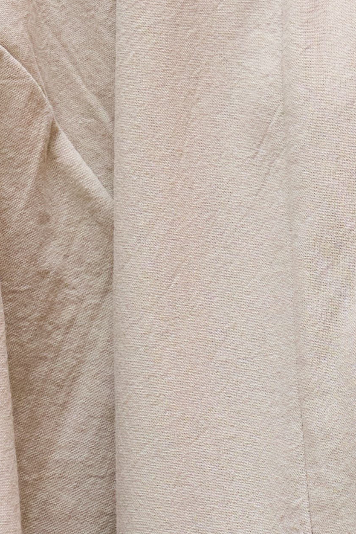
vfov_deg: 5.3
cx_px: 728
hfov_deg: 3.6
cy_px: -420
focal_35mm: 381
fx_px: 5649
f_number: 6.3
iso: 800
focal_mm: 70
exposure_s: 1/250
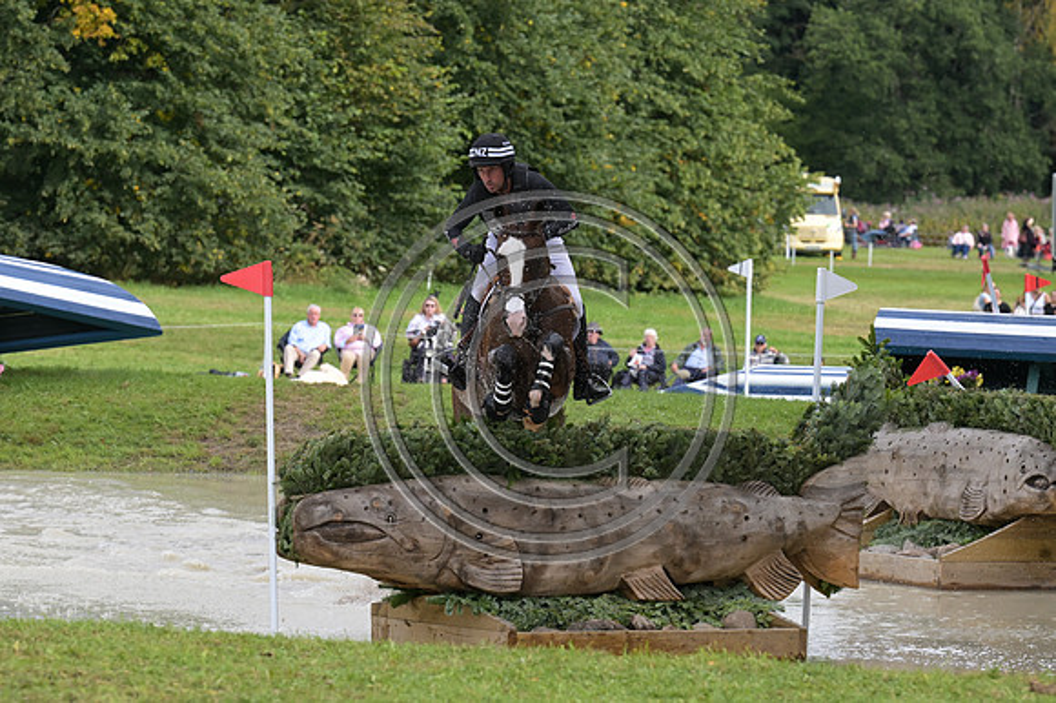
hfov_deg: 8.6
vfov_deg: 5.7
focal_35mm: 240
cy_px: 352
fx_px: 7036
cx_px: 528
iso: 720
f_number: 5.6
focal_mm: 160
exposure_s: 1/1250
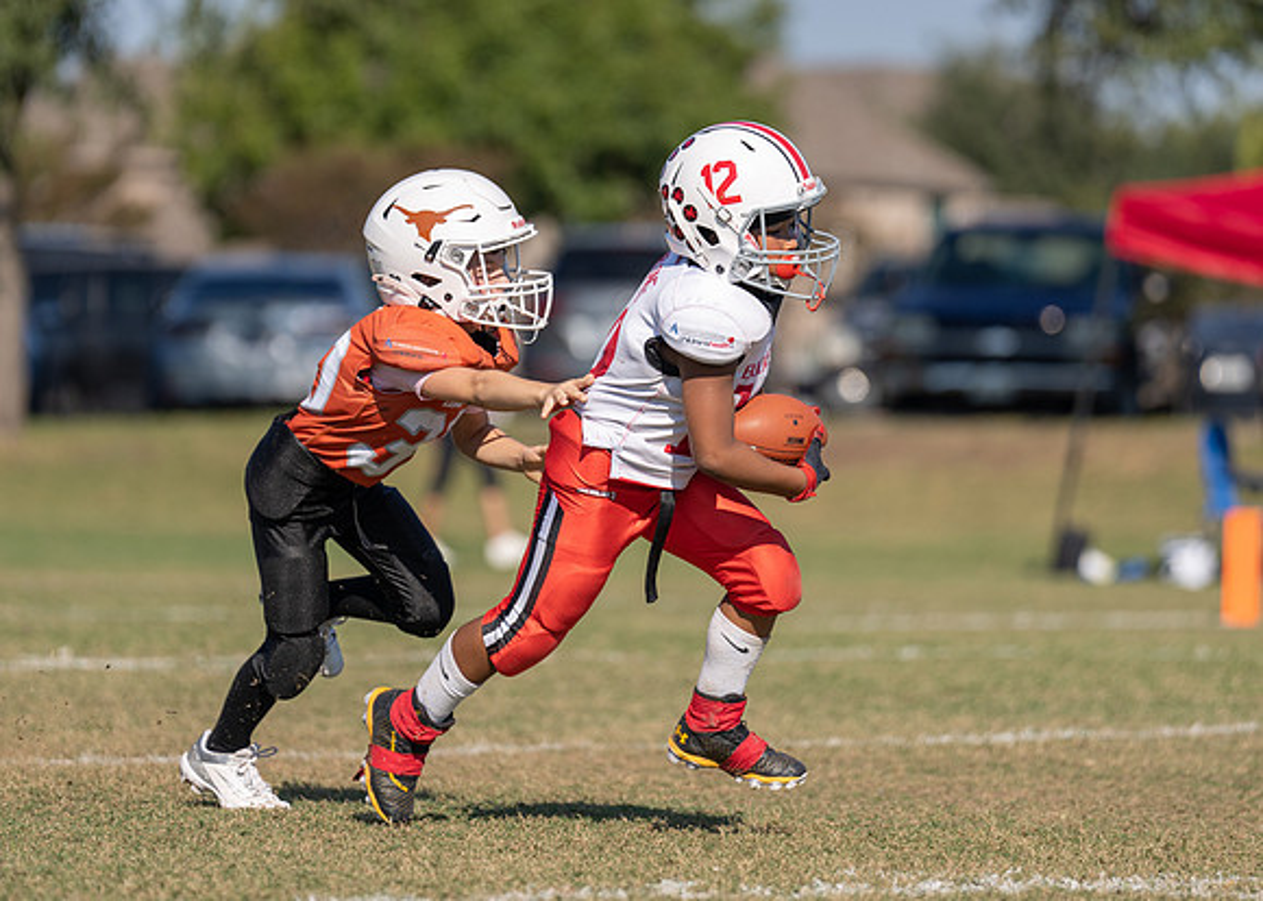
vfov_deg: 5.2
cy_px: 310
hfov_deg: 7.2
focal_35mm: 279
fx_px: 9997
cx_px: 615
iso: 100
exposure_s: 1/2500
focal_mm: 200
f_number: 2.8
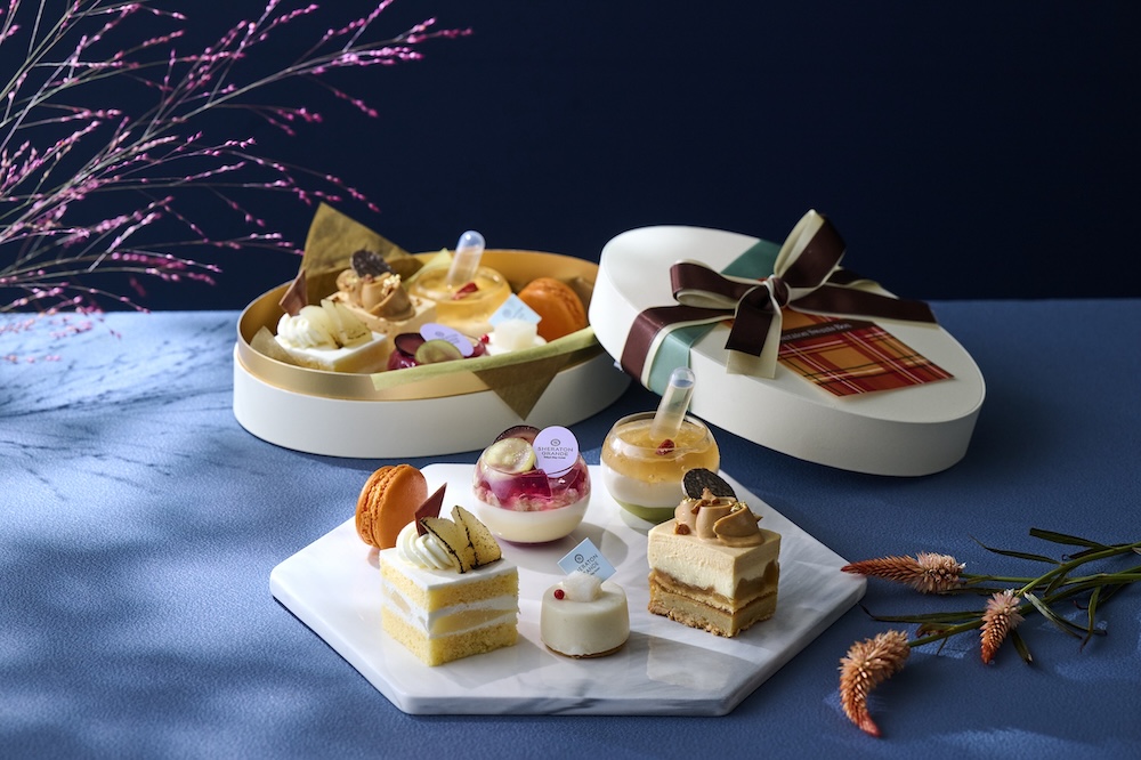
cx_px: 570
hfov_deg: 16.4
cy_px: 380
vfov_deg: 11.0
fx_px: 3960
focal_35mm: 125
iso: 400
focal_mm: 125
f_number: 7.1
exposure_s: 1/160
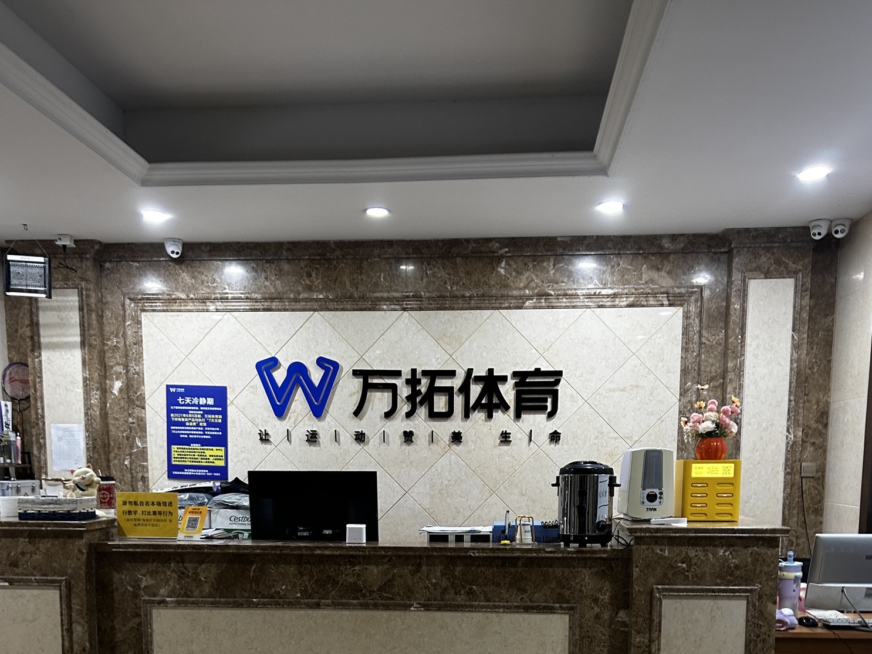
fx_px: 882
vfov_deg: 38.2
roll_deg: -0.3
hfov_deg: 52.6
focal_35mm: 35
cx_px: 437
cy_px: 577
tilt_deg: -6.8
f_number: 1.5
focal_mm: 5.7
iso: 125
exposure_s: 1/50
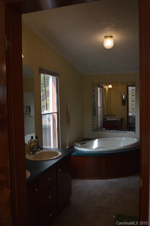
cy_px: 113
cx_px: 75
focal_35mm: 33
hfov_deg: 39.9
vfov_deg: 57.3
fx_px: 207
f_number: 3.8
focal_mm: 22
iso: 450
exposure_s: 1/500
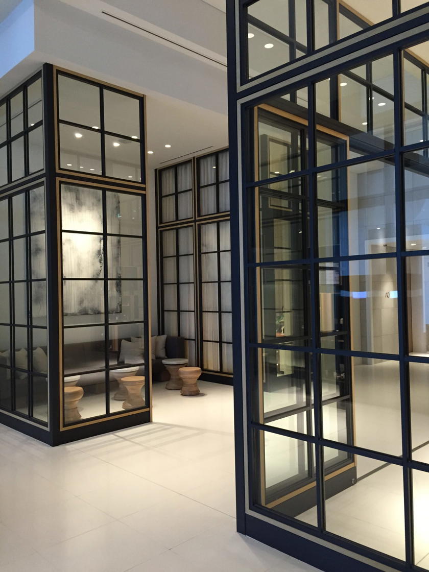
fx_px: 479
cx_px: 214
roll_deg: +0.2
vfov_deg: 61.7
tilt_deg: +1.6
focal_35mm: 29
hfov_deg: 48.2
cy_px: 286
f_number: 2.2
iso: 160
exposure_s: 1/30
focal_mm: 4.15
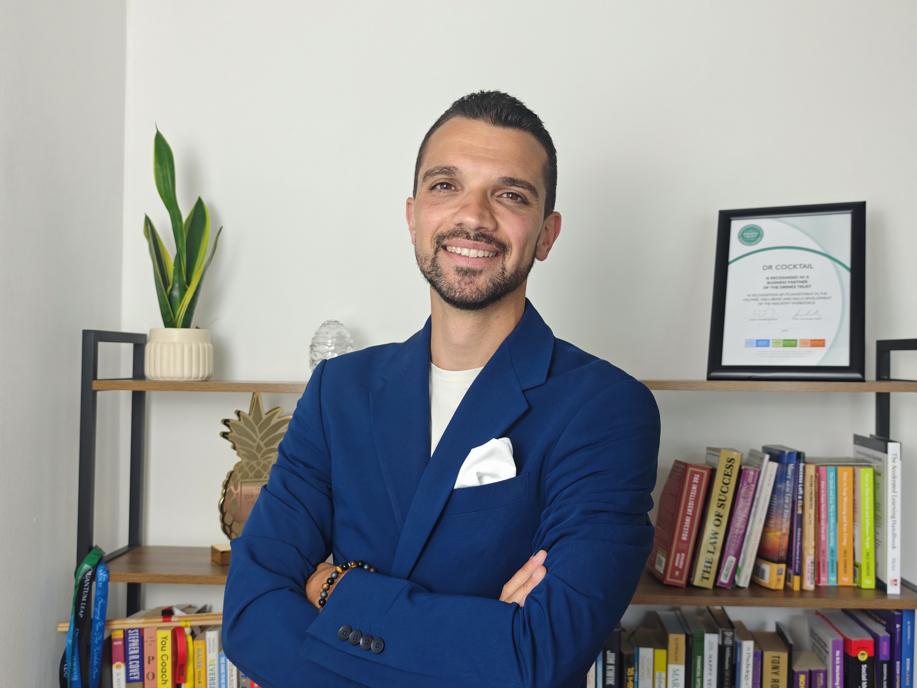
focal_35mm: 35
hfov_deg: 52.6
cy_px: 344
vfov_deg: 40.7
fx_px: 927
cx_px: 458
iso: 462
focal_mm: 8.72
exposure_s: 1/100
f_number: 2
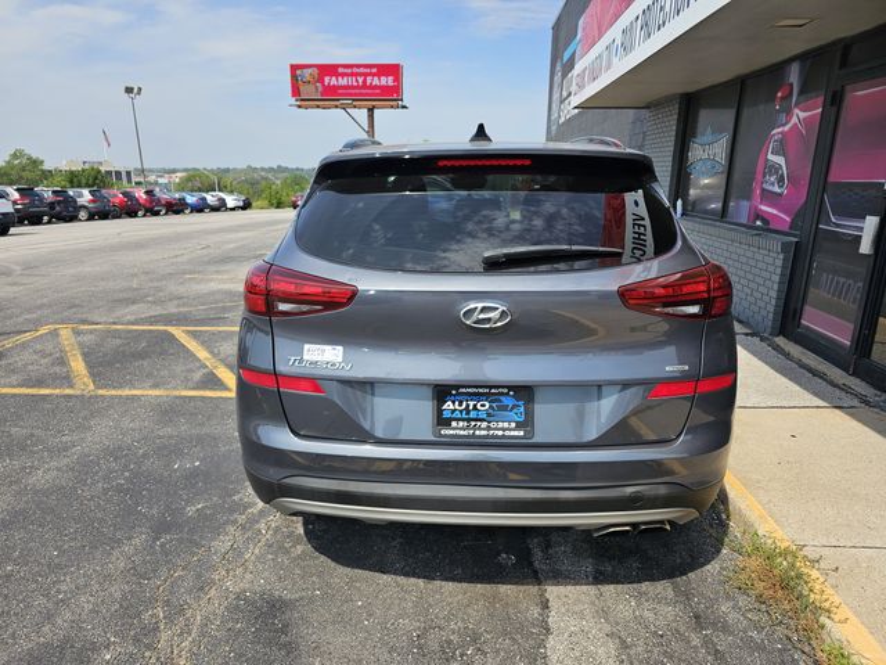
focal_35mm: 23
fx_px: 589
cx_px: 443
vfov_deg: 58.9
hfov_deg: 73.9
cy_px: 332
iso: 10
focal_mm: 6.3
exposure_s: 1/548
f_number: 1.7
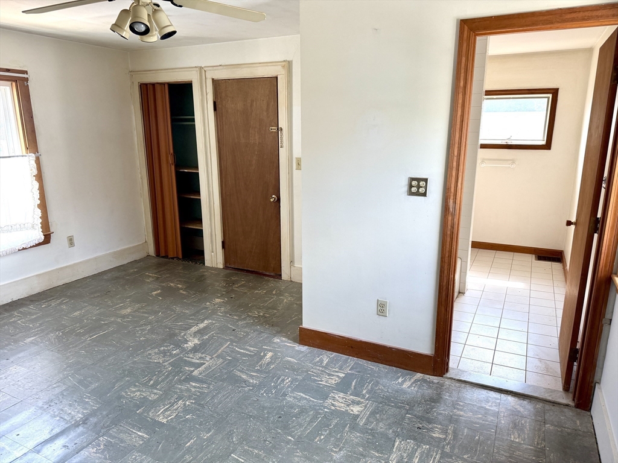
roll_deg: -0.4
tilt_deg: -12.9
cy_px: 232
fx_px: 428
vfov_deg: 56.8
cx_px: 309
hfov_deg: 71.6
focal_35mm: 24
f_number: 1.78
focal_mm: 6.76
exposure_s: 1/160
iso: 160
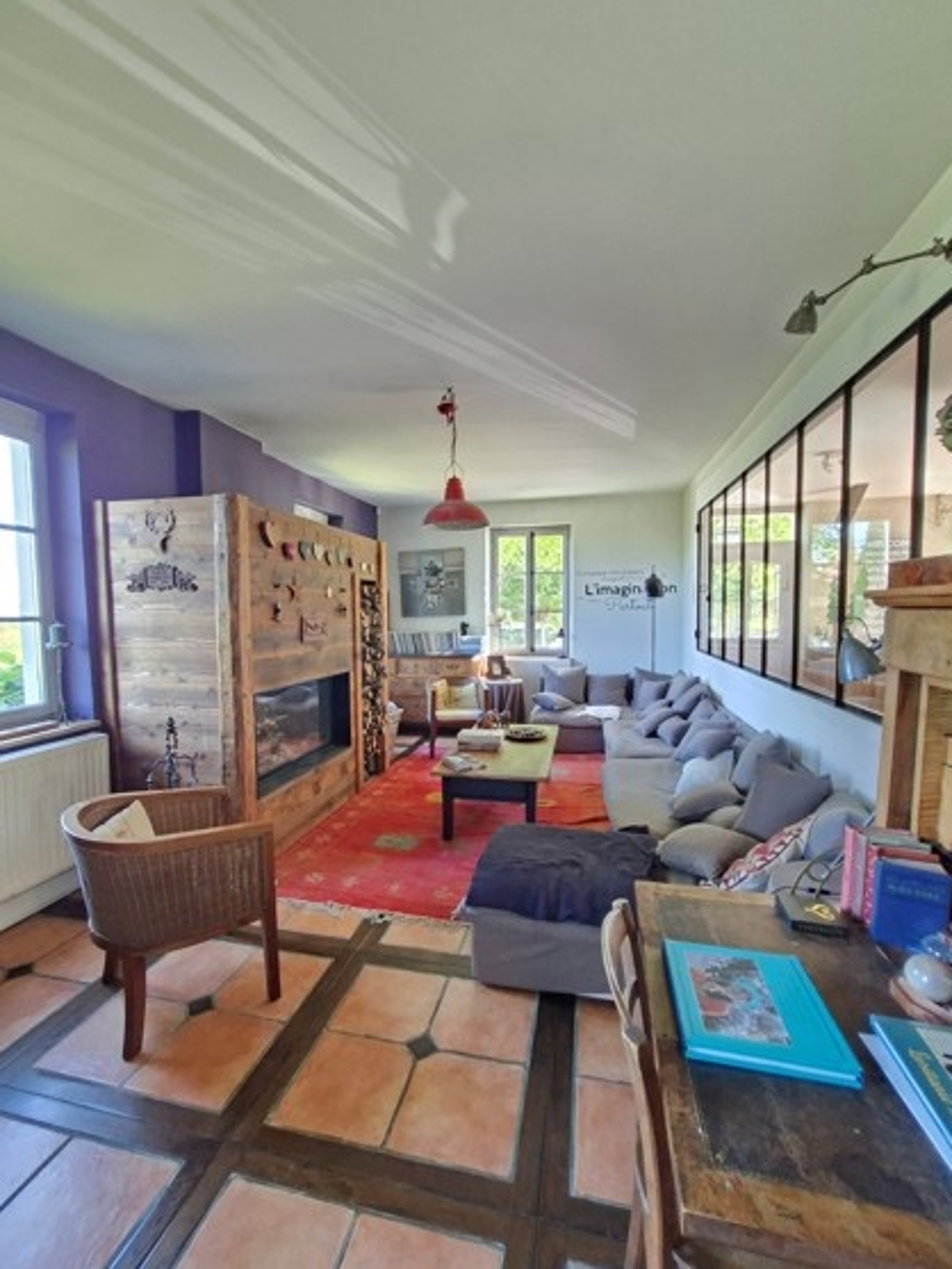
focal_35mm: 14
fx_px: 513
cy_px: 642
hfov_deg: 85.7
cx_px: 458
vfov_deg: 102.0
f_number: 2.2
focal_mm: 1.74
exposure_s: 1/25
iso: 500
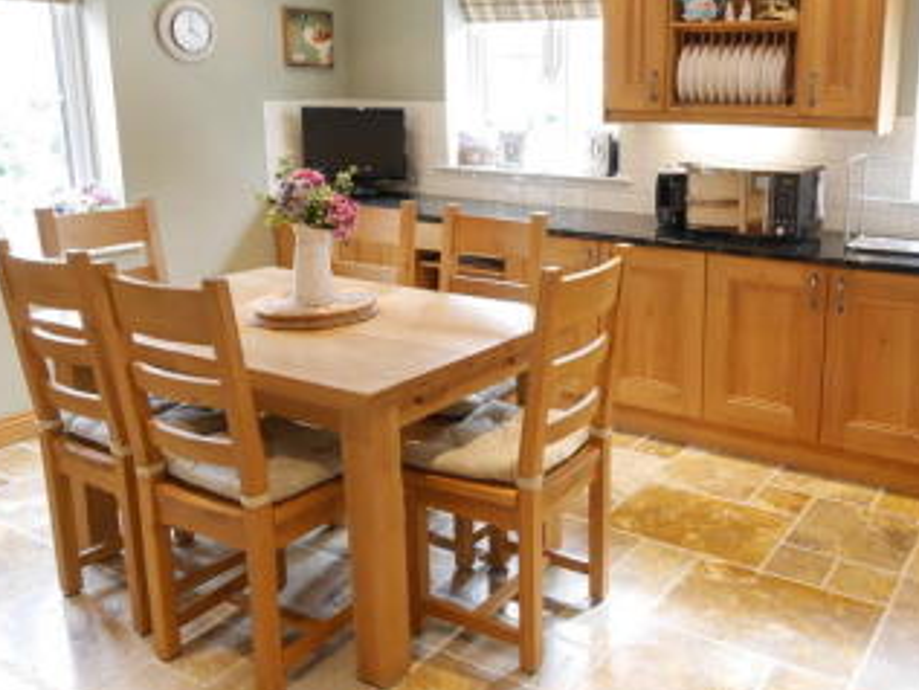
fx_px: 876
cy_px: 254
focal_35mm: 33
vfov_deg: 42.6
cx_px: 667
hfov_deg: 53.3
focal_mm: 9
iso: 800
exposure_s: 1/60
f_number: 4
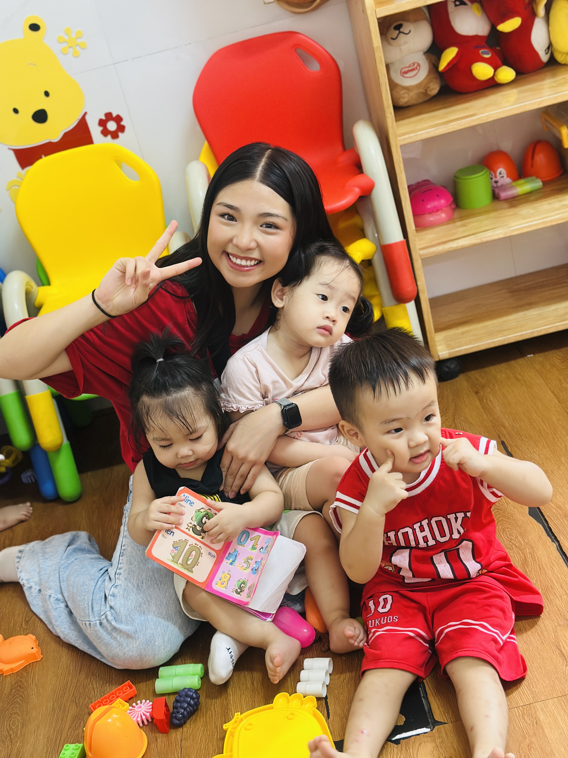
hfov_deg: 30.3
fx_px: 1050
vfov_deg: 39.7
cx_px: 284
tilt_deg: -26.1
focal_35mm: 48
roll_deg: +13.8
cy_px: 379
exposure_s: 1/58
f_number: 1.78
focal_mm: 6.86
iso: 400
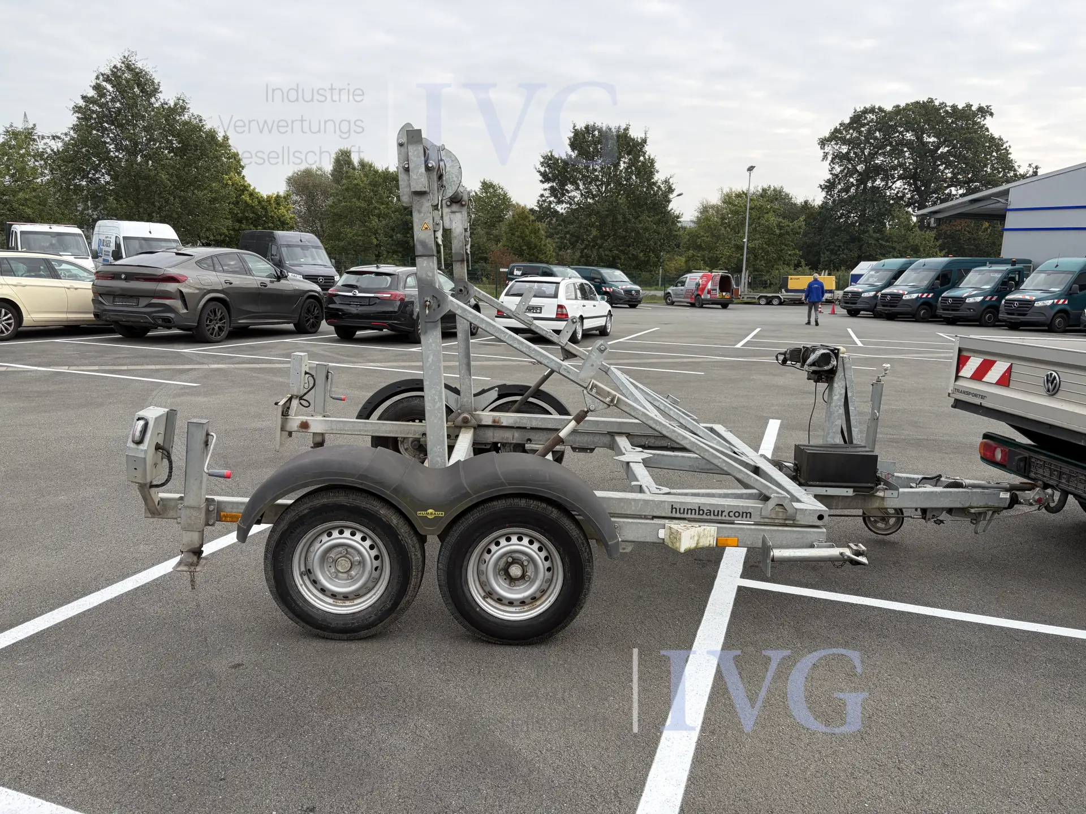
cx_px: 543
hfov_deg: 67.3
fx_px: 816
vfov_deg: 53.1
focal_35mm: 26
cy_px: 407
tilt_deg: -7.3
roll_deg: -2.9
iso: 50
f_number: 1.6
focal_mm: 5.96
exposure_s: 1/1032
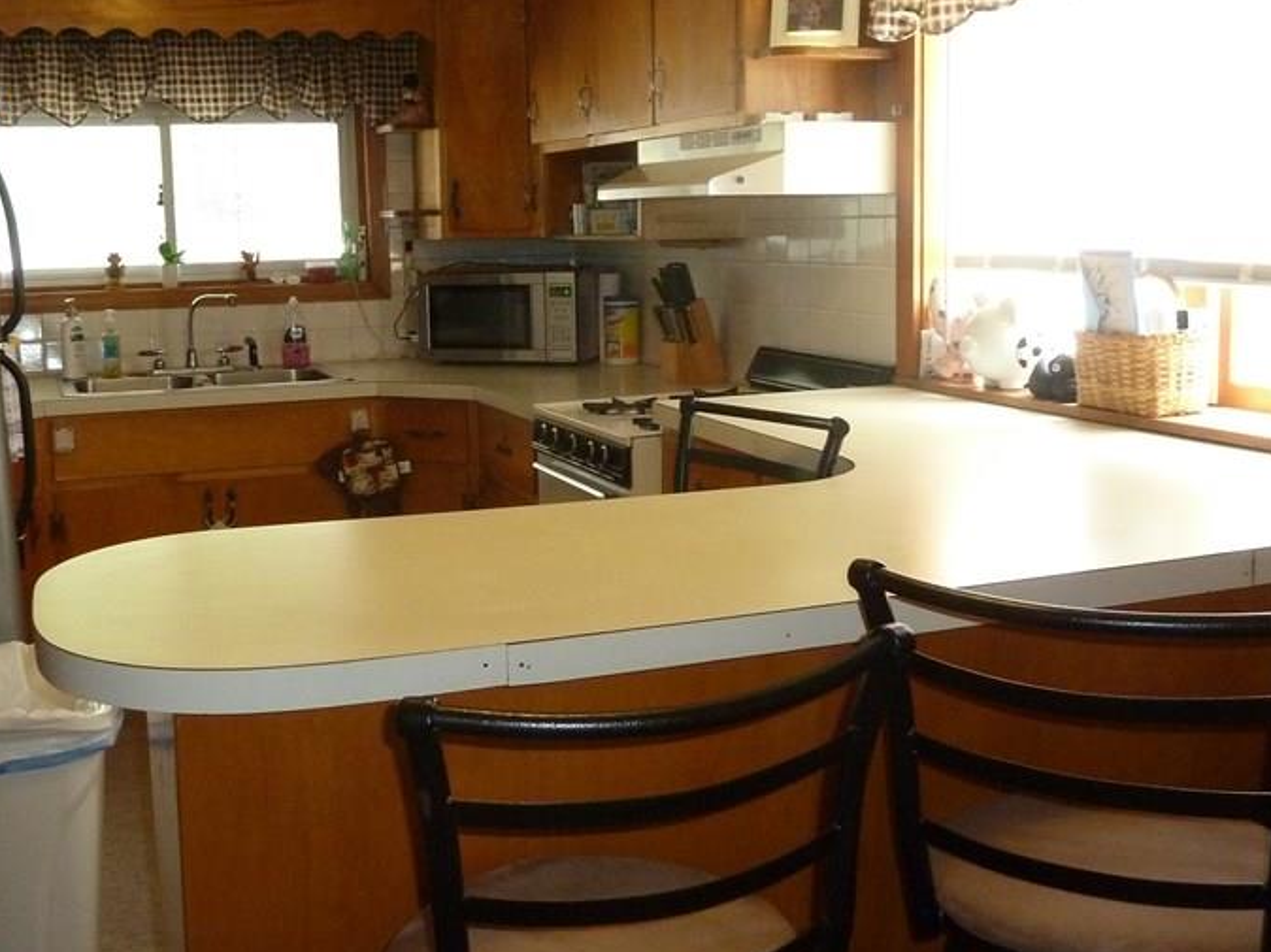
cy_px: 419
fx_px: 1395
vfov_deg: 37.6
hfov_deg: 48.6
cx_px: 494
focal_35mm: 38
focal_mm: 4.1
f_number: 3.3
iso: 400
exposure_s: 1/30
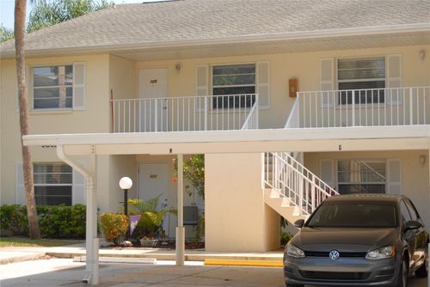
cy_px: 144
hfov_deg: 24.6
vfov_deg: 16.6
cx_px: 215
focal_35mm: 82
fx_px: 986
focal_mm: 55
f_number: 5.6
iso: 200
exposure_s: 1/350
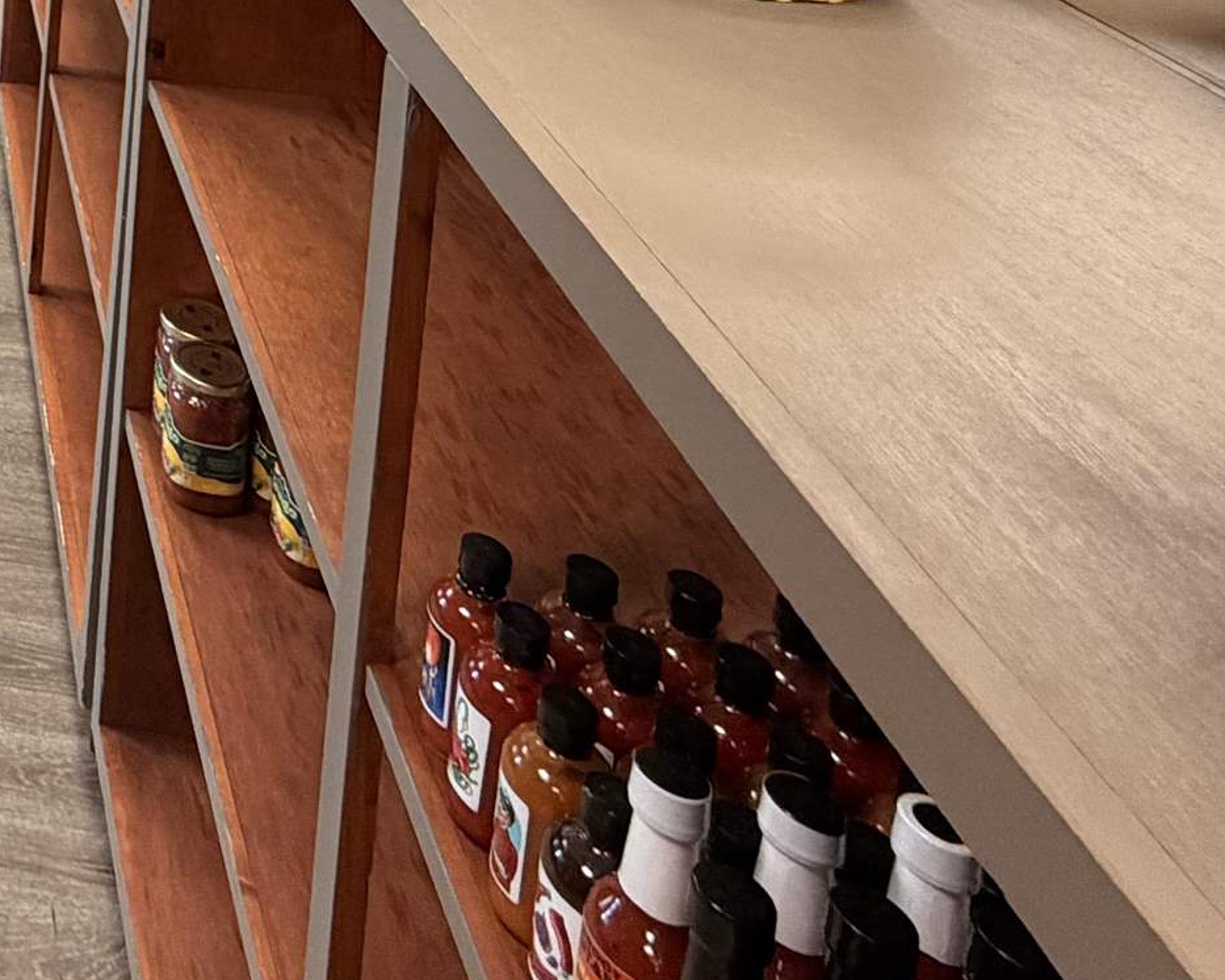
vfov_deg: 25.5
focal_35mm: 45
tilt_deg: -8.0
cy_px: -474
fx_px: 1631
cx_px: -403
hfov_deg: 31.1
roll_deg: -2.3
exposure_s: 1/60
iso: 200
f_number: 2.2
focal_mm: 2.22
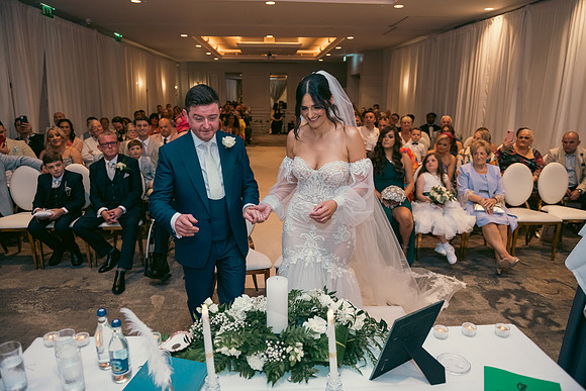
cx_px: 293
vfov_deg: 53.2
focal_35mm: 24
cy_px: 196
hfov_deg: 73.7
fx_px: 391
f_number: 3.5
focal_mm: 24
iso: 800
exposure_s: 1/160
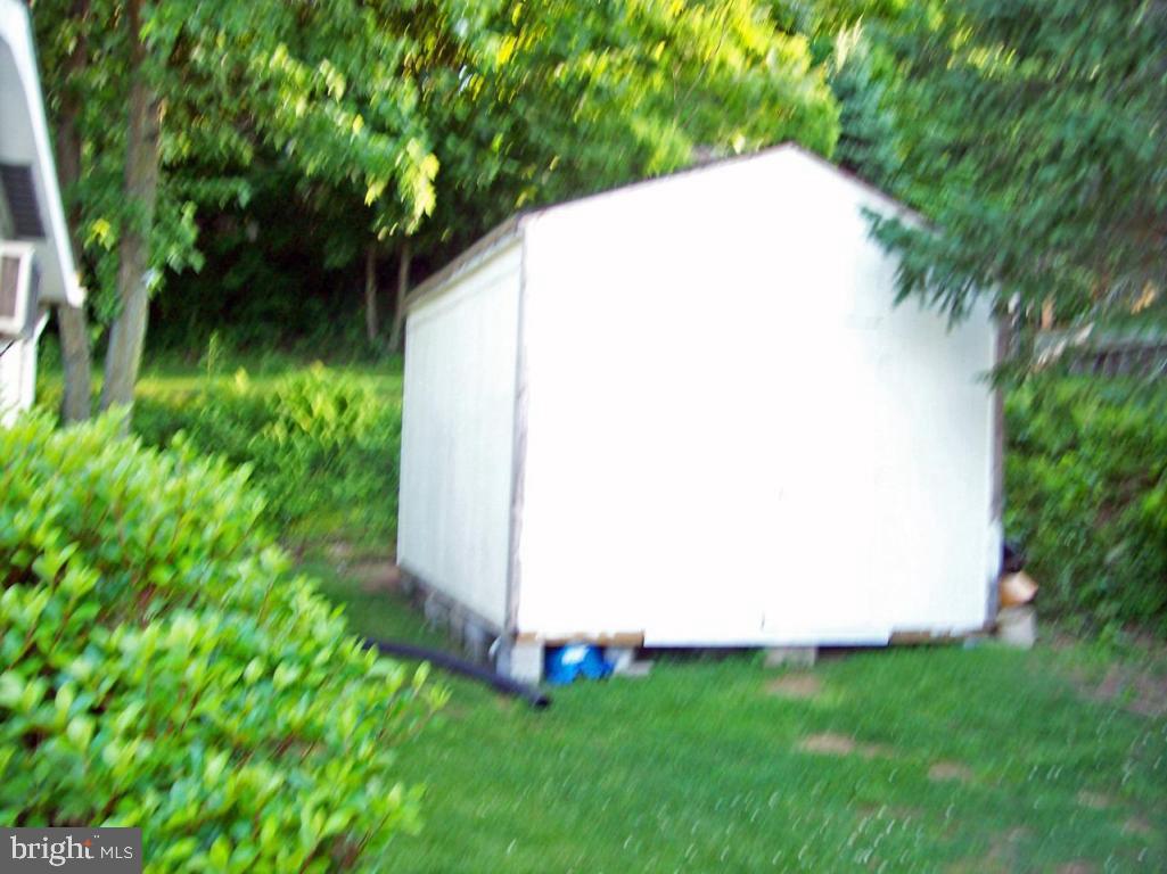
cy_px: 437
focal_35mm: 36
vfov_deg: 39.6
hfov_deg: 51.4
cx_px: 584
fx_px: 1213
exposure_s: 1/30.8
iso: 80
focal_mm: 6
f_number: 2.7
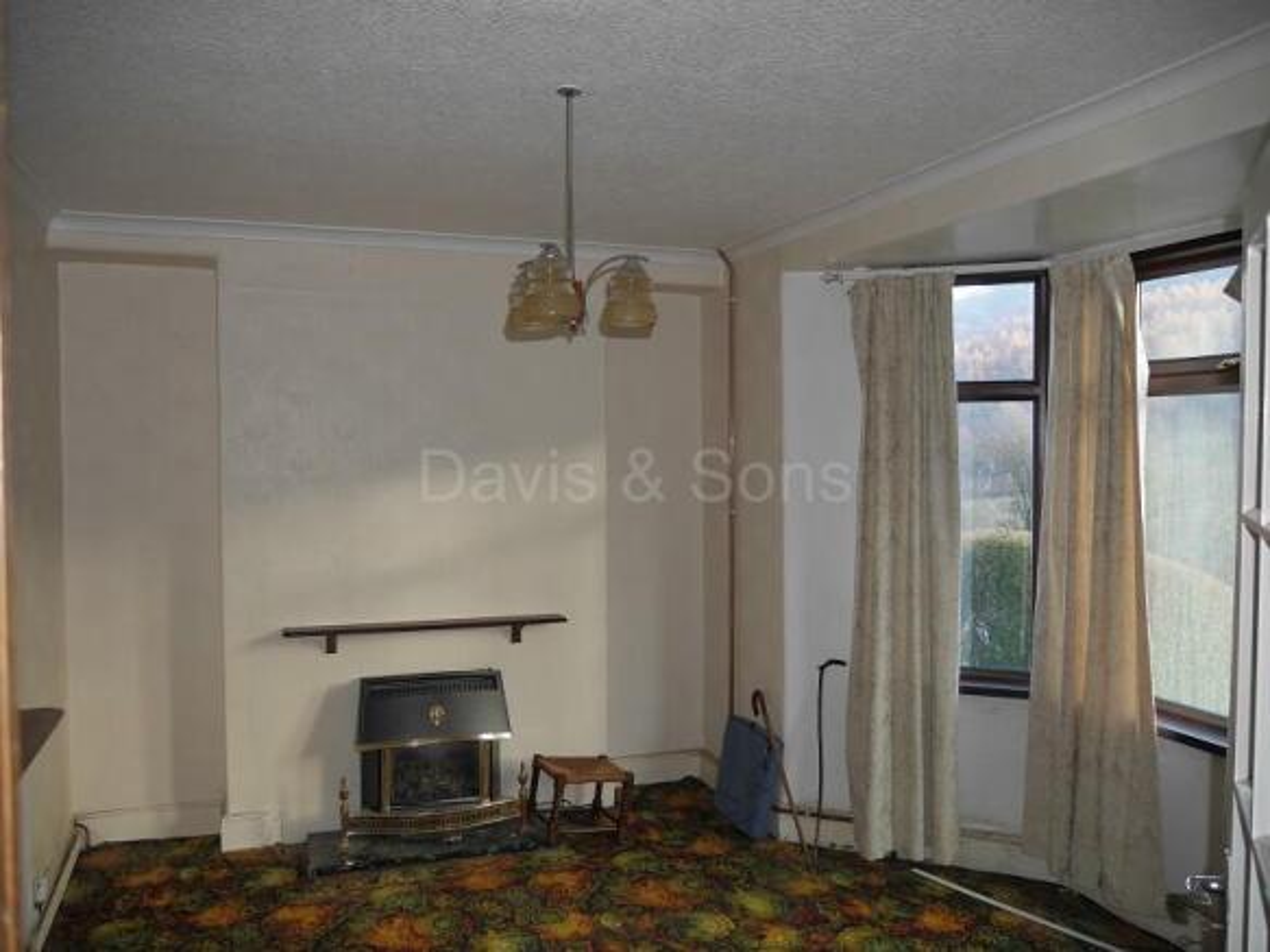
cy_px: 476
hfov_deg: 63.5
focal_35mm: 28
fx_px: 1027
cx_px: 635
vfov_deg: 49.7
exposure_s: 1/60
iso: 250
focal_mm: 14
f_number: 3.5
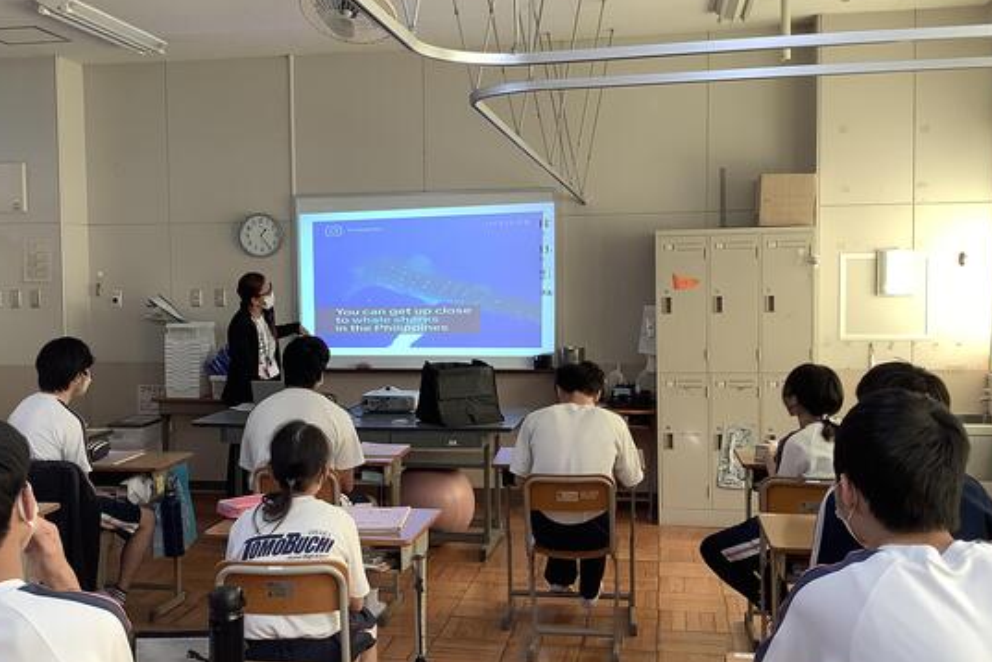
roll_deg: +0.5
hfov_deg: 46.2
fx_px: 1157
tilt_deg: -3.0
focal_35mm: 42
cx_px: 417
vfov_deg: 31.9
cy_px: 337
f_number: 2.4
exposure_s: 1/60
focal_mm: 3.3
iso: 50
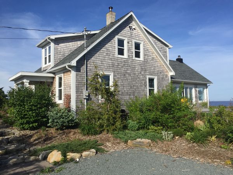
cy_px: 88
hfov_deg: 61.7
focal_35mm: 29
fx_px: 195
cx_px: 116
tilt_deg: +5.3
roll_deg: +0.6
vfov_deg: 48.2
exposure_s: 1/2475
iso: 32
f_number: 2.2
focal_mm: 4.15
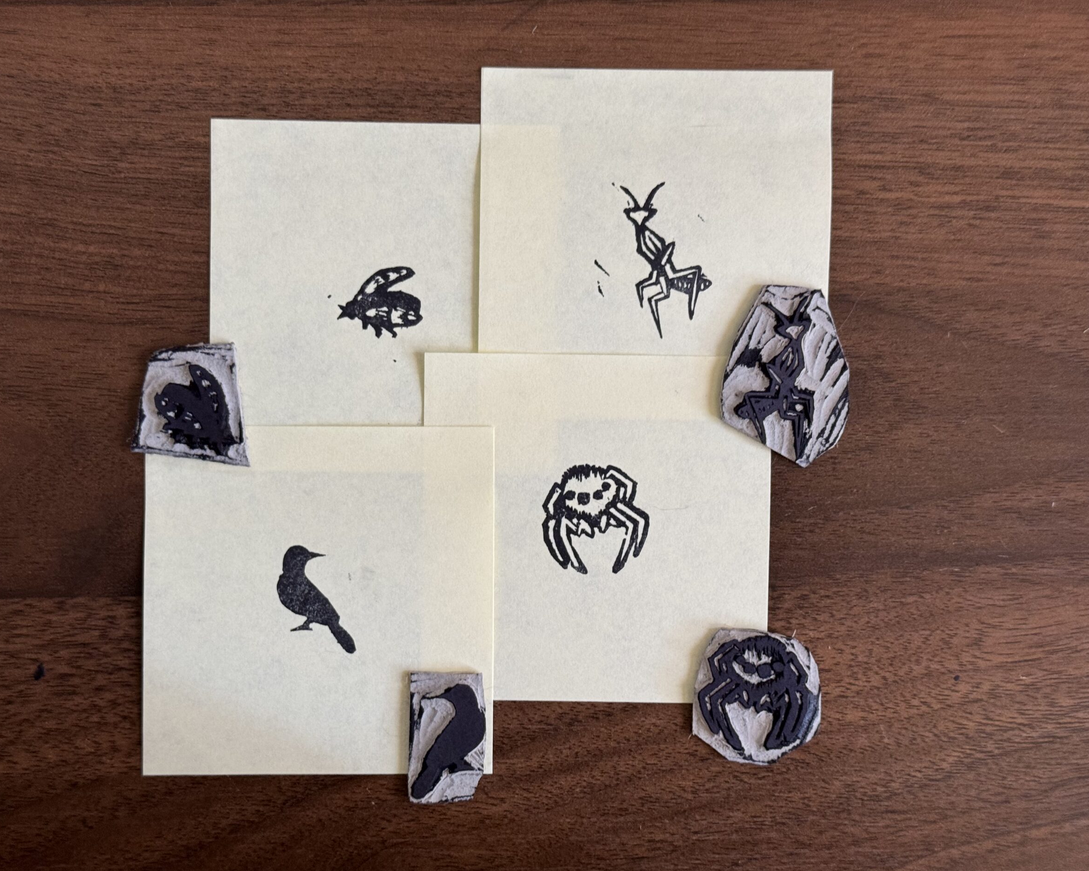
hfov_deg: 36.6
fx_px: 1644
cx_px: 513
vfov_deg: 29.7
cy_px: 437
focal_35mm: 51
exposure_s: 1/60
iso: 125
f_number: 1.78
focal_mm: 6.76
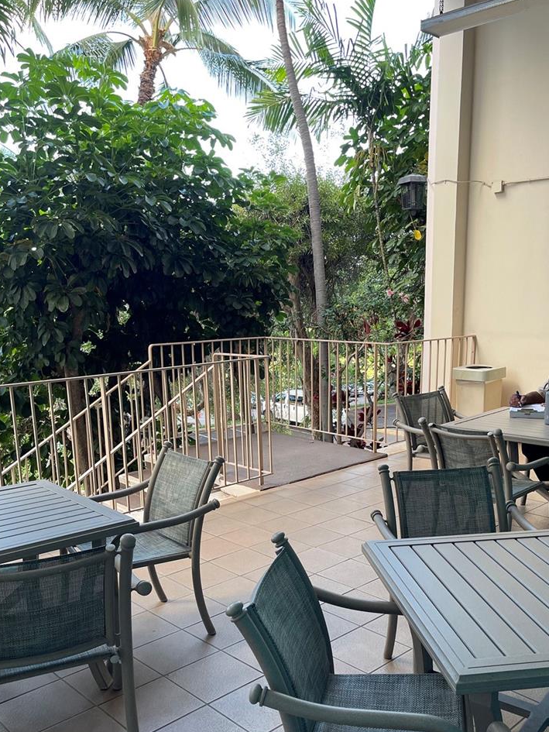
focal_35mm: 33
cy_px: 435
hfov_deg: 42.9
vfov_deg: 55.0
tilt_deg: -12.1
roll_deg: +0.4
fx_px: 698
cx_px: 303
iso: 125
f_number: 1.6
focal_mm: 5.1
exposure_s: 1/121
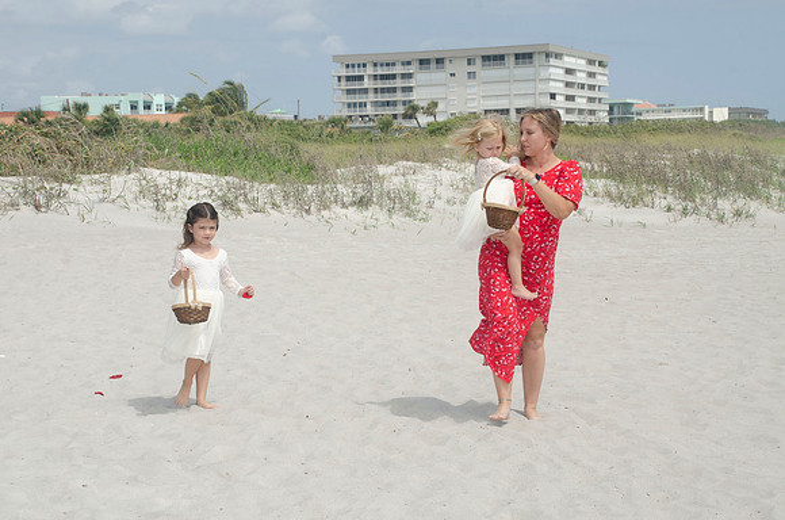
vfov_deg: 18.1
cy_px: 260
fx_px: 1632
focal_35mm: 75
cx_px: 392
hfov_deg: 27.0
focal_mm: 50
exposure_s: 1/250
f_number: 11
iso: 100
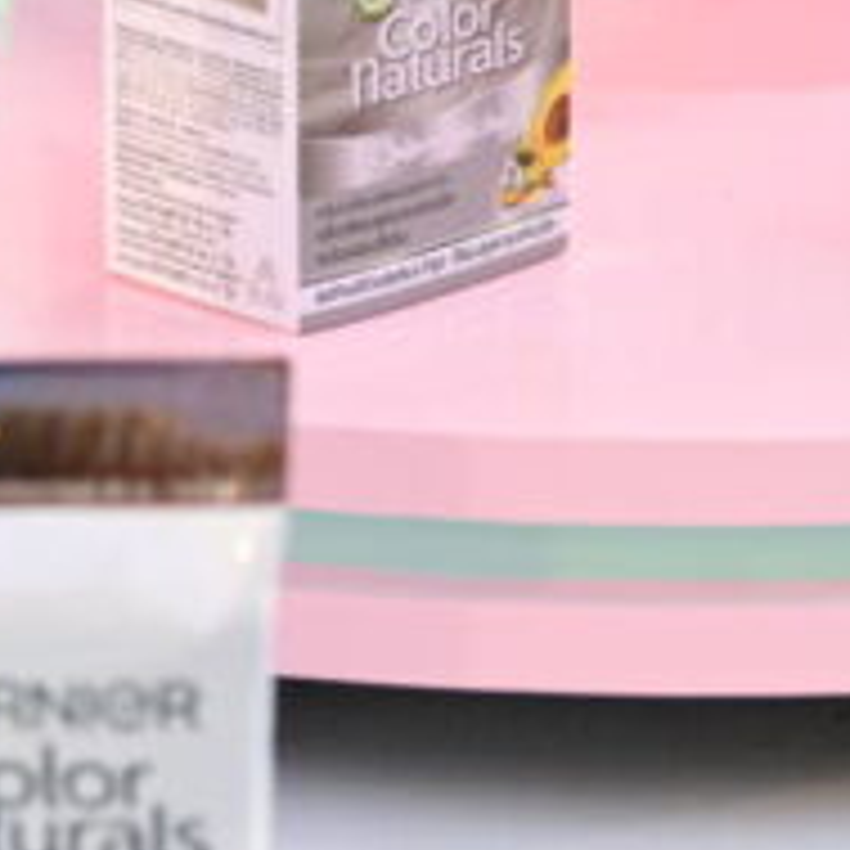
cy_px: 9
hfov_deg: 5.4
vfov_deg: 5.4
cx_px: 445
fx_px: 8973
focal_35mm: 323
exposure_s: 1/200
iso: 100
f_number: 3.2
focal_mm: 70
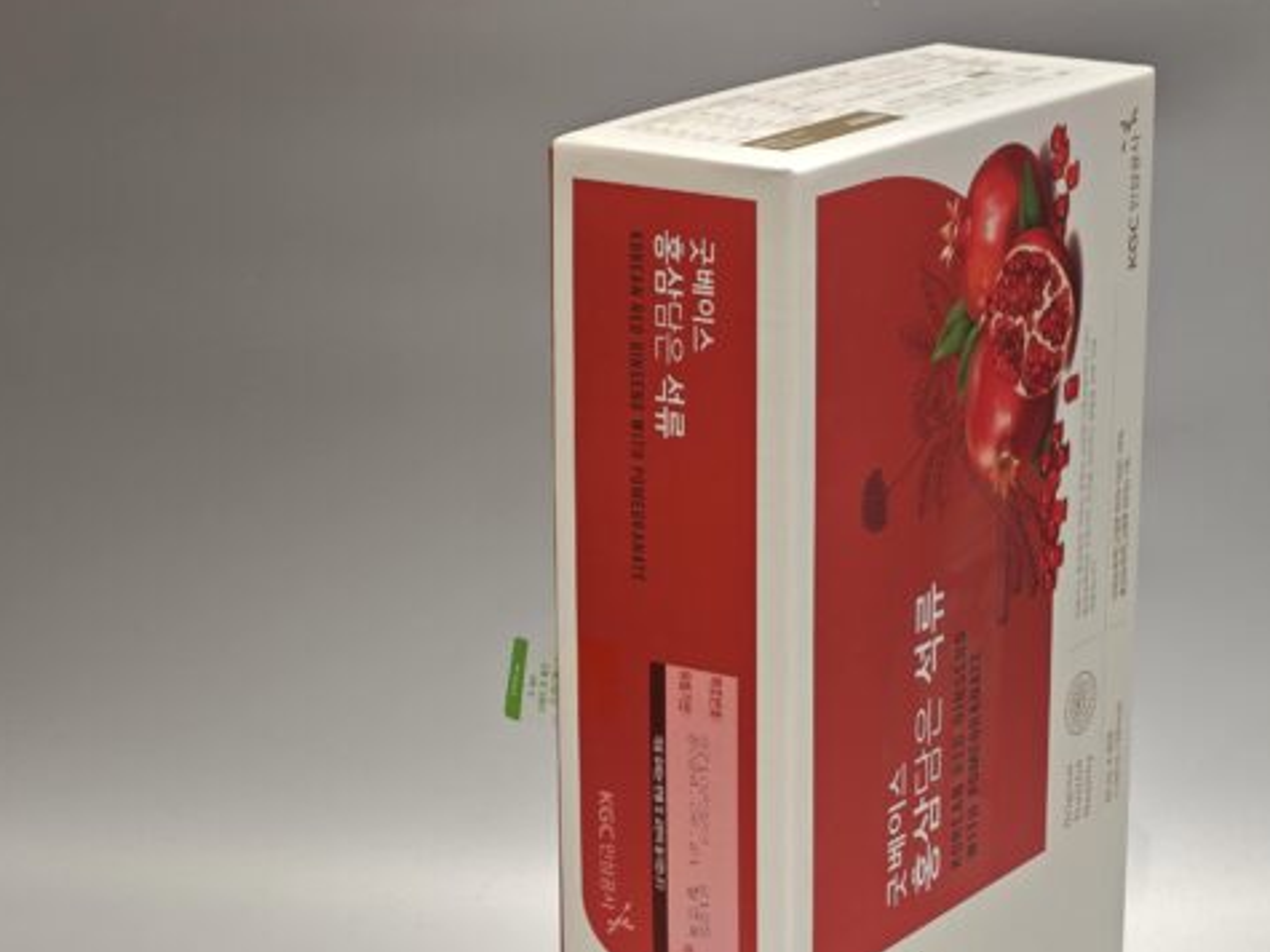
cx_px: 840
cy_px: 610
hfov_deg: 19.4
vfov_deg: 14.6
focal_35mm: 101
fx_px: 3705
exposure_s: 1/100
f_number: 2
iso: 200
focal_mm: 10.1
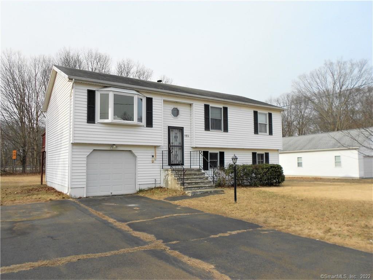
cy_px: 140
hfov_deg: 67.3
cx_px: 186
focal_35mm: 26
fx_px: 280
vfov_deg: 53.1
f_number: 3.2
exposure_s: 1/800
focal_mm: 4.6
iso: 80
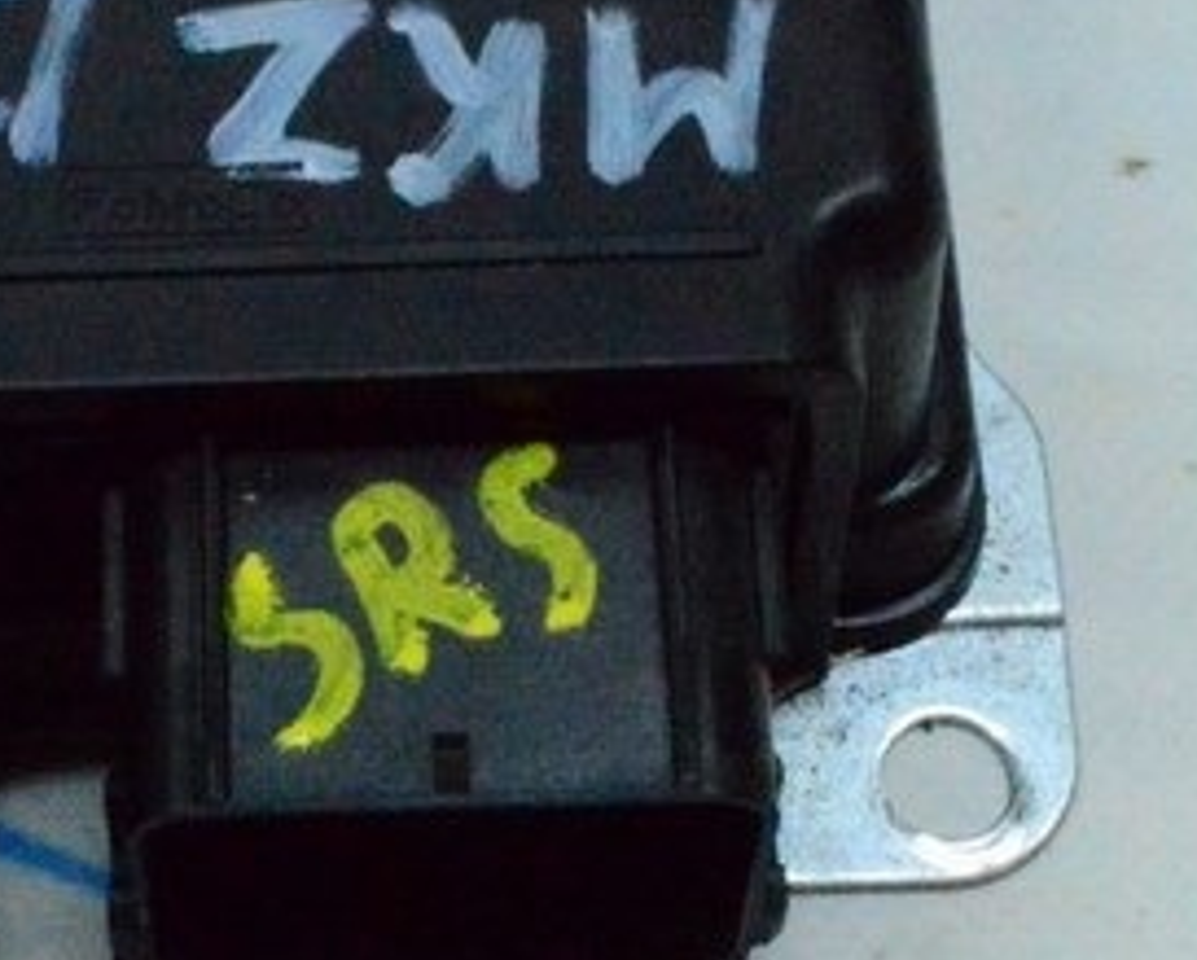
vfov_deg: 13.3
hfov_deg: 16.5
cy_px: 392
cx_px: 324
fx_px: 4114
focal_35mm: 116
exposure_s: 1/100
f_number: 25
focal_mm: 22
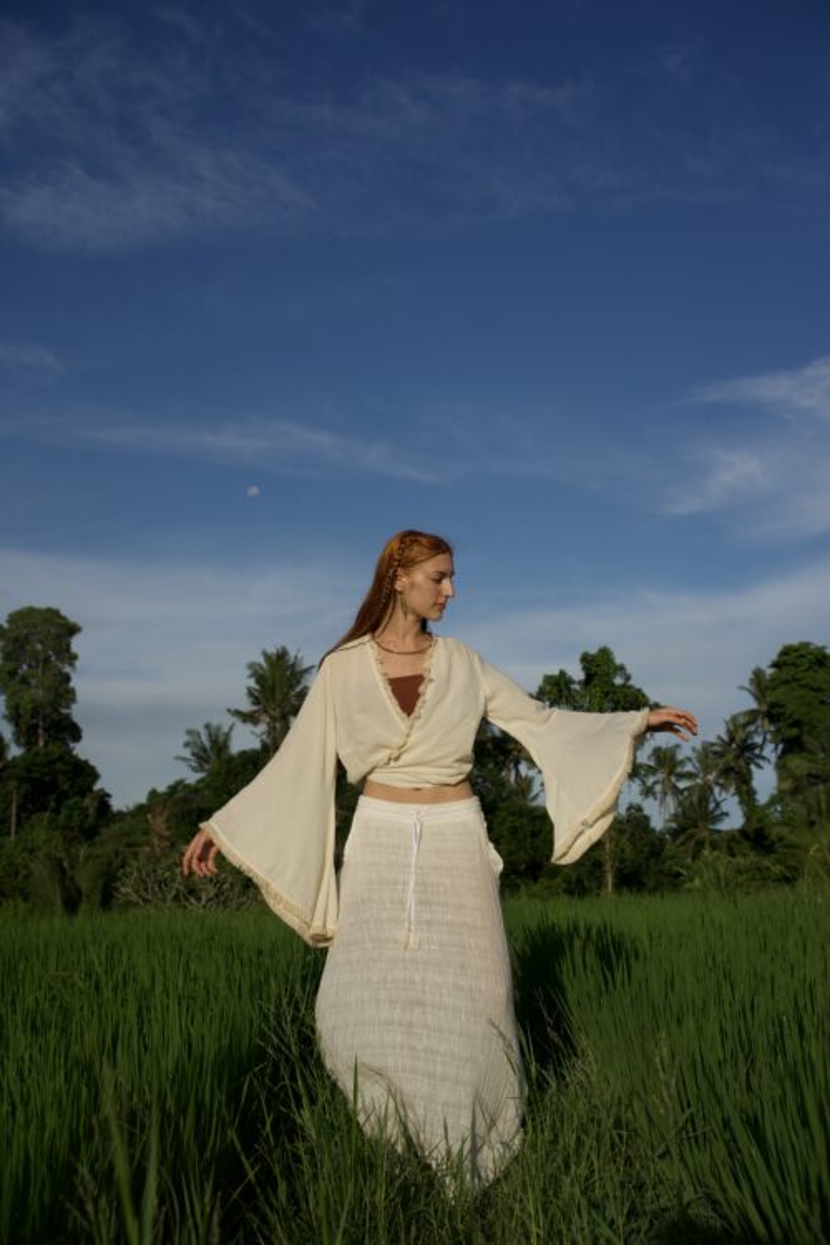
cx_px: 415
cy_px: 622
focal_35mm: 35
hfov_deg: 37.9
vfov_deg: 54.4
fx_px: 1210
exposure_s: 1/1000
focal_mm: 35
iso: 100
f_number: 5
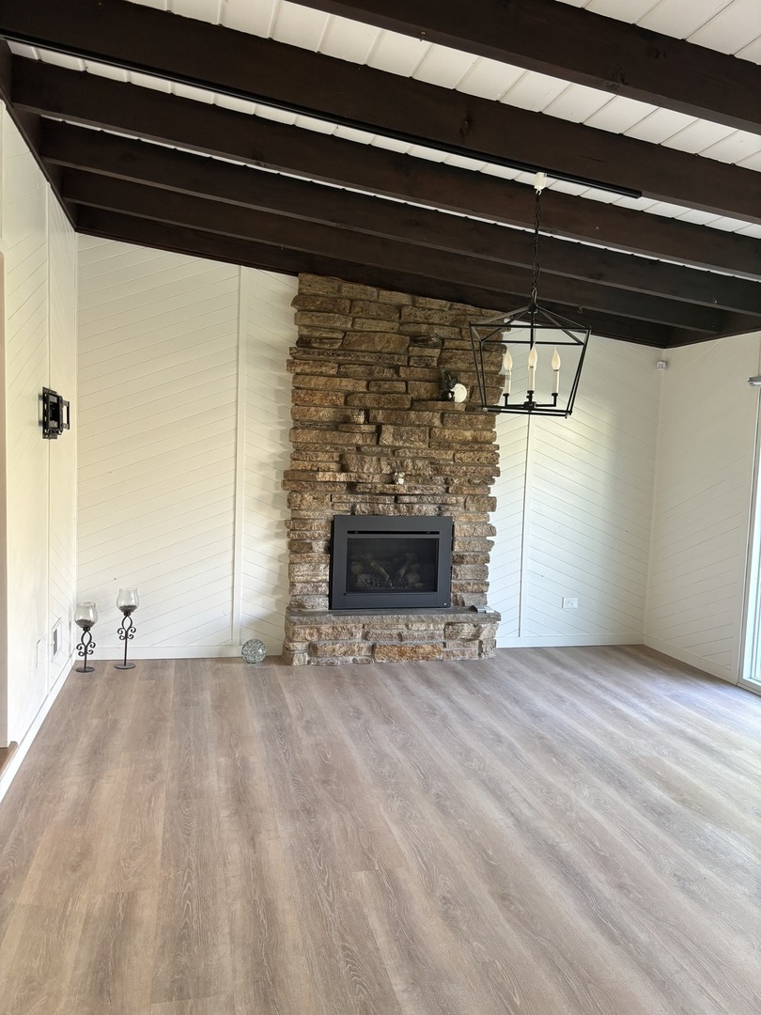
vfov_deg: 67.3
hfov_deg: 53.1
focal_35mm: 26
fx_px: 762
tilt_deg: -4.7
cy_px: 508
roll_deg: -1.9
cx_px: 380
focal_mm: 5.96
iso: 125
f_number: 1.6
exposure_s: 1/100
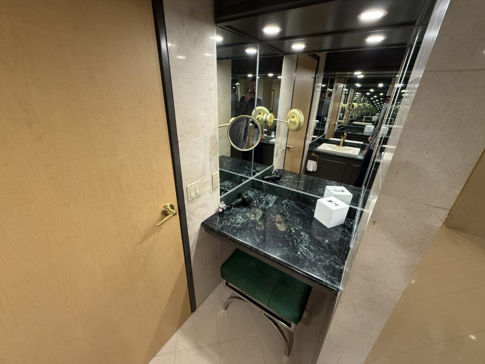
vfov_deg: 85.7
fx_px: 196
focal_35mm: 14
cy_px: 182
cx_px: 242
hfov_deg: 102.1
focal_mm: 2.22
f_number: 2.2
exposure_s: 1/120
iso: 400
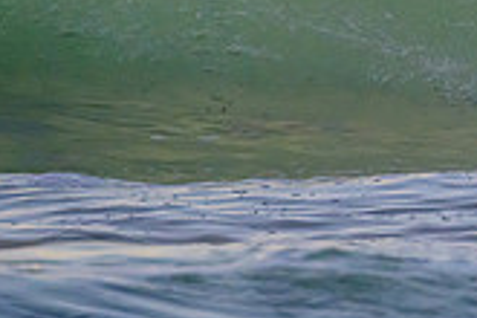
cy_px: -215
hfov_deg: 0.7
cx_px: 757
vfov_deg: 0.5
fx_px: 37945
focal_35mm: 2864
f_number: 11
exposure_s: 1/1600
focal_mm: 800
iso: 2200
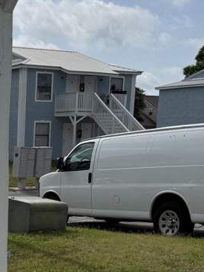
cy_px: 264
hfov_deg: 19.3
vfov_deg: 25.5
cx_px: -27
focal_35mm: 73
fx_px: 573
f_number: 1.78
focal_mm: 6.76
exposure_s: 1/11905
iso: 100
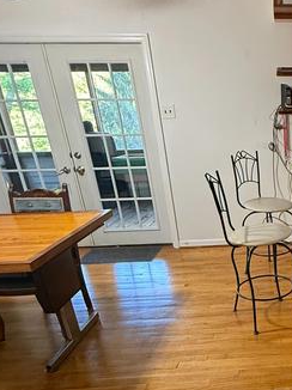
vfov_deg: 54.1
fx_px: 372
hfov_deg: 37.1
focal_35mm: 33
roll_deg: +0.2
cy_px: 264
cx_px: 309
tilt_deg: -22.7
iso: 640
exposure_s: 1/60
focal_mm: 2.22
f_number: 2.2
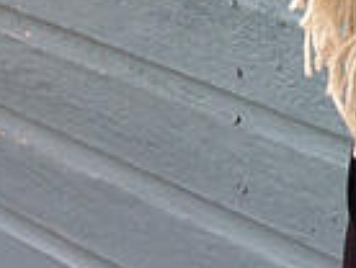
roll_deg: -1.5
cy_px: -139
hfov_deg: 11.9
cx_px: 624
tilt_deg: -12.4
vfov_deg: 9.4
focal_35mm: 153
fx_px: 1576
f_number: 2.4
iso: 50
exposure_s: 1/298
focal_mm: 4.12
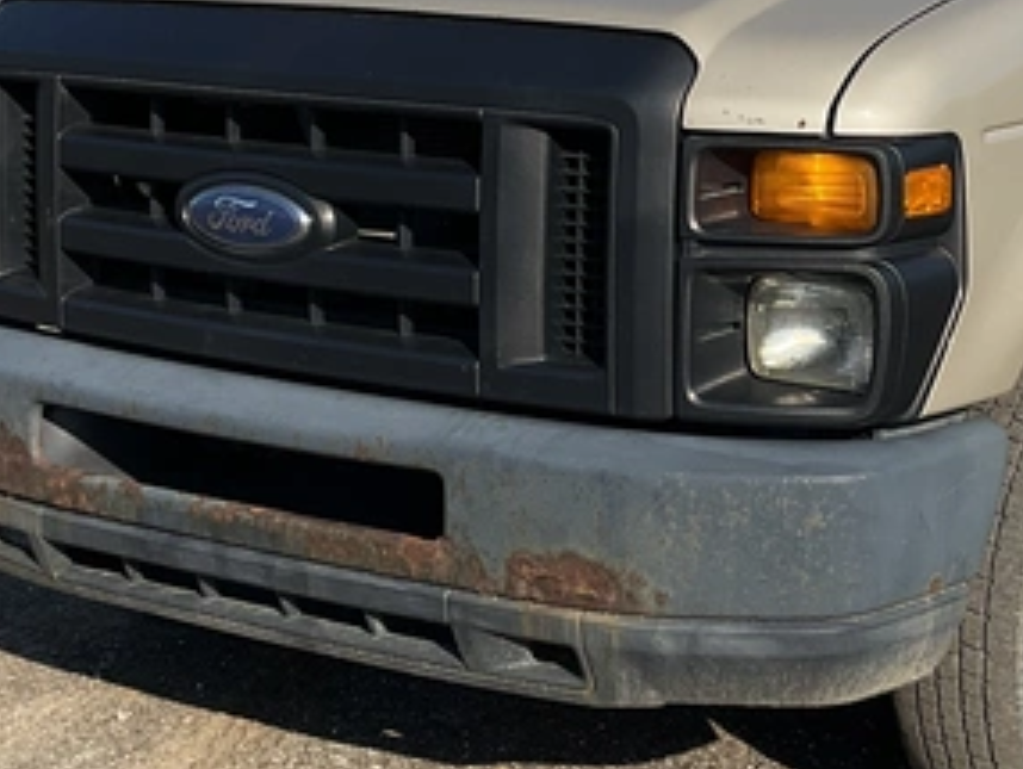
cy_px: 220
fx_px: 2248
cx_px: 733
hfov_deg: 25.4
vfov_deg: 19.3
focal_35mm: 76
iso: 25
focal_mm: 3
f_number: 1.8
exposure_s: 1/2058
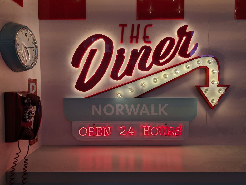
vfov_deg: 56.9
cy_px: 92
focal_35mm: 24
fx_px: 171
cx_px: 123
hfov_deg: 71.5
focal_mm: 6.9
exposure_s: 1/206
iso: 19
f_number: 1.68
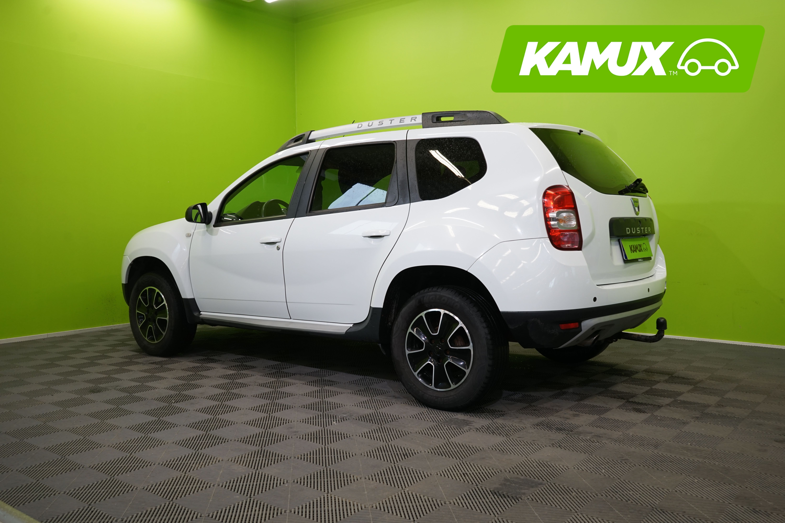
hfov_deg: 60.3
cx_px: 392
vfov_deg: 42.3
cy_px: 262
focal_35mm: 31
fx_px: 676
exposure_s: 1/40
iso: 500
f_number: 6.3
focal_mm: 31
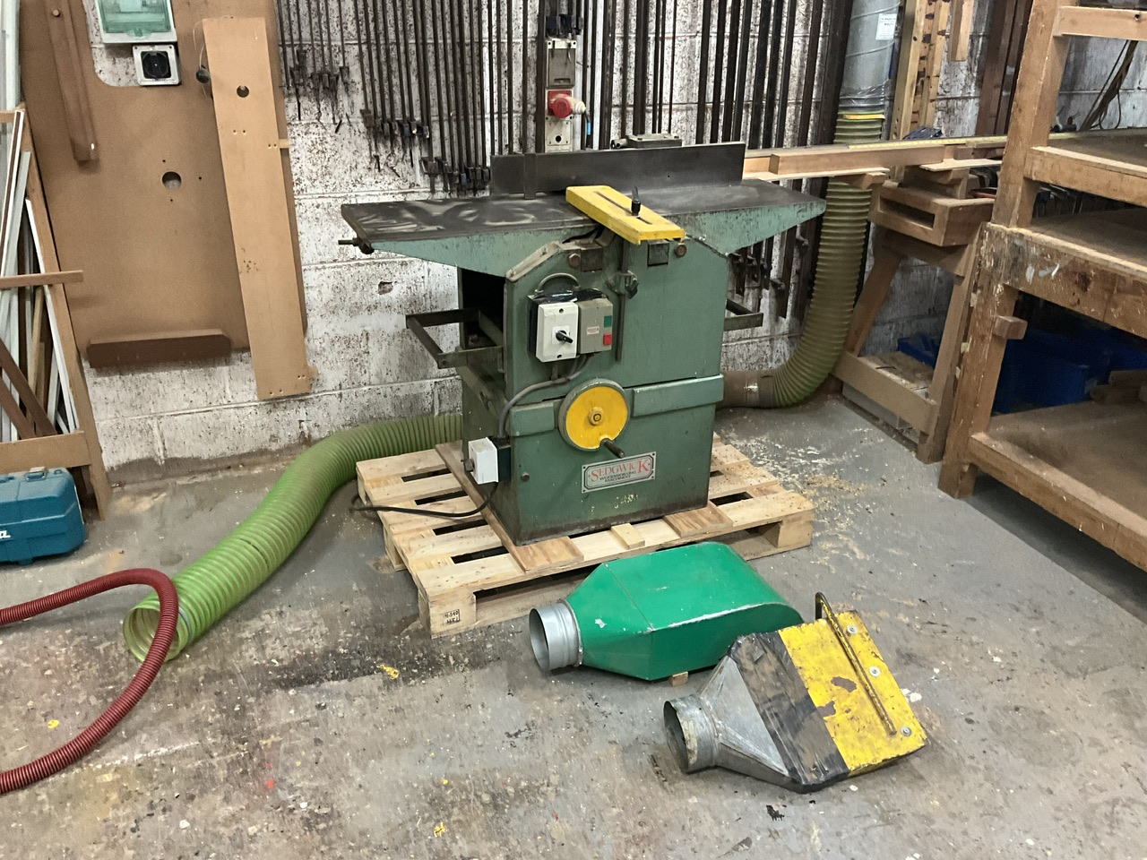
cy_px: 430
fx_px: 961
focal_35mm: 29
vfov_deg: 48.2
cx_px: 574
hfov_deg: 61.7
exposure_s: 1/60
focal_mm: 3
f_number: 1.8
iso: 200
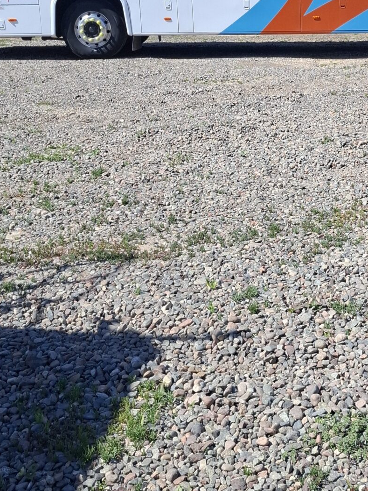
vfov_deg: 33.5
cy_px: 114
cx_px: 315
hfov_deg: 25.5
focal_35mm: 56
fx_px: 793
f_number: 1.8
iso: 50
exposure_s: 1/1618
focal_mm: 5.54
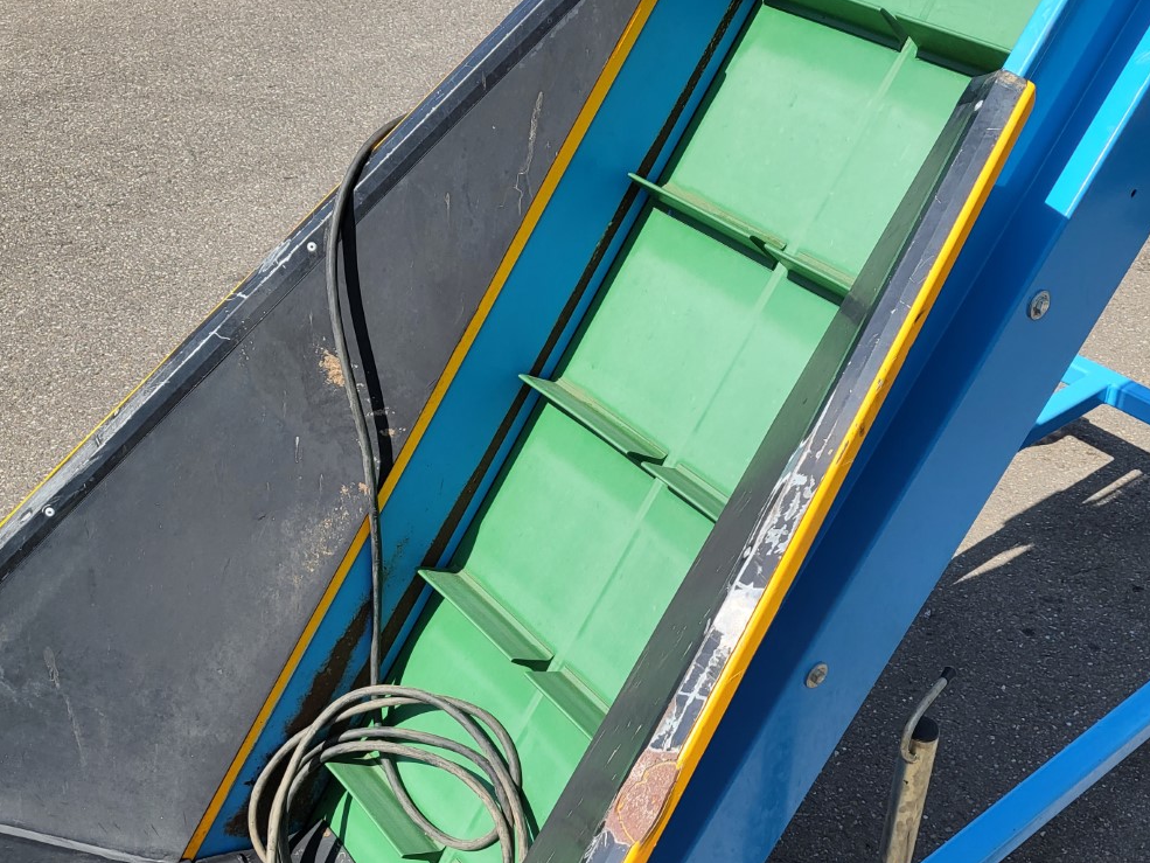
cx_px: 649
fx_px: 1263
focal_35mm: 38
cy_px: 496
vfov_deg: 37.6
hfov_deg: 48.8
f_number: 1.8
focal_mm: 4.25
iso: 50
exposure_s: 1/1546
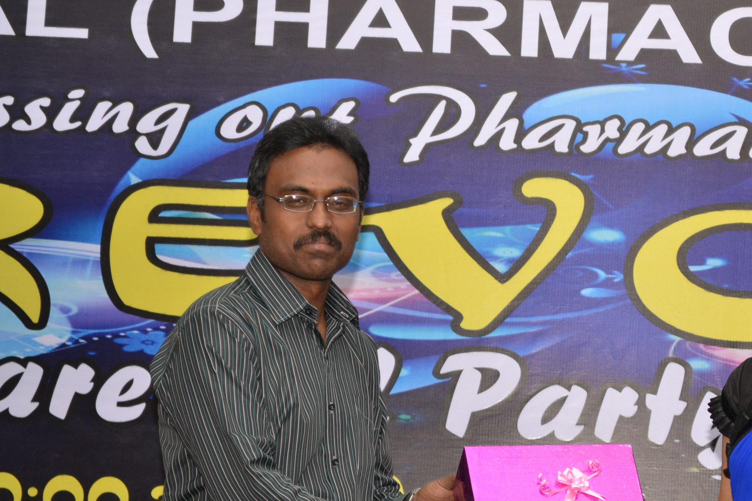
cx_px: 599
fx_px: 2795
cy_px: 328
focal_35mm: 134
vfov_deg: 10.2
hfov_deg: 15.2
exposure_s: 1/60
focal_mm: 55
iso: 800
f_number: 5.6
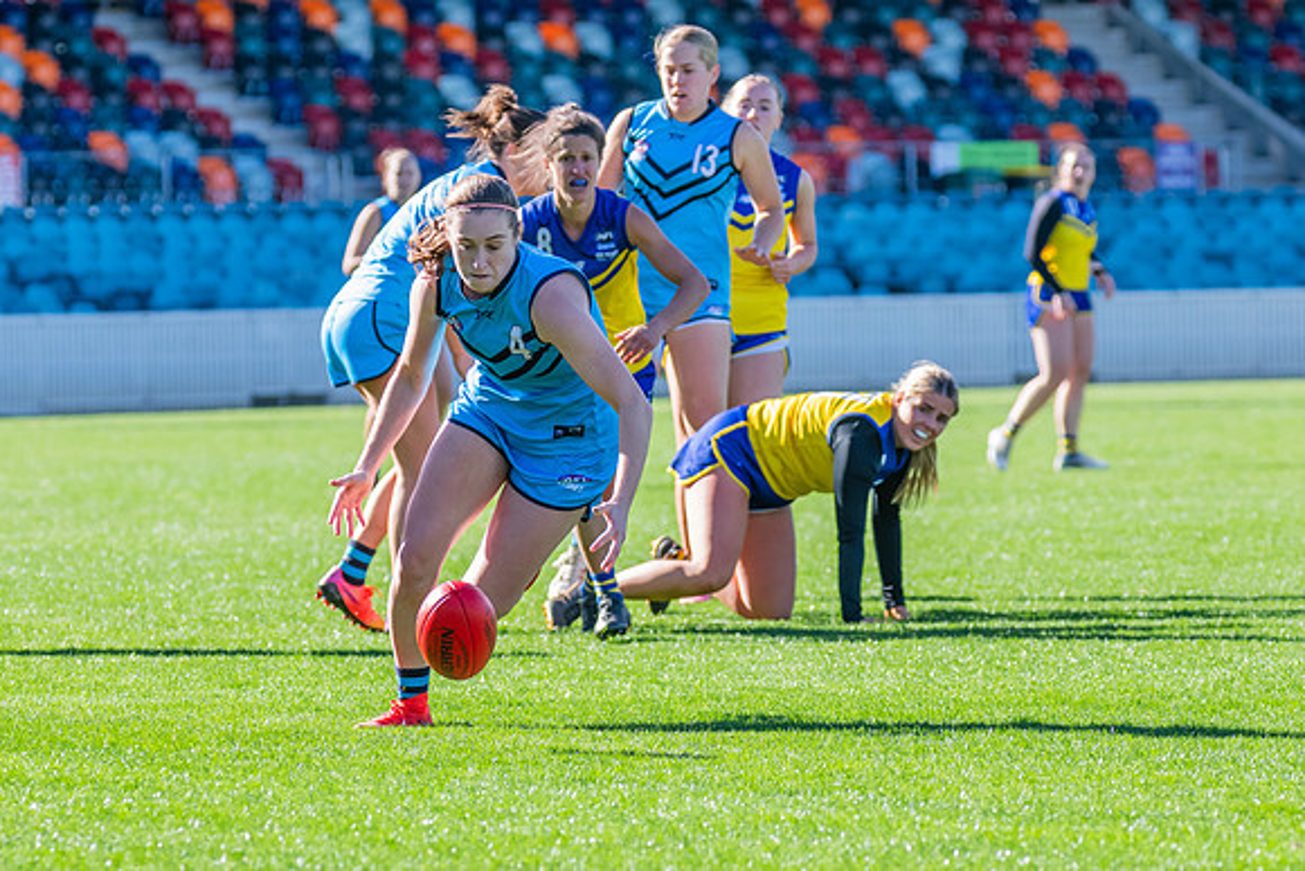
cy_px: 380
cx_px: 628
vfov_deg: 4.5
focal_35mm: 303
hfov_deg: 6.8
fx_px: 10974
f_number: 6.3
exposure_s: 1/1250
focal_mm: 210
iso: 800
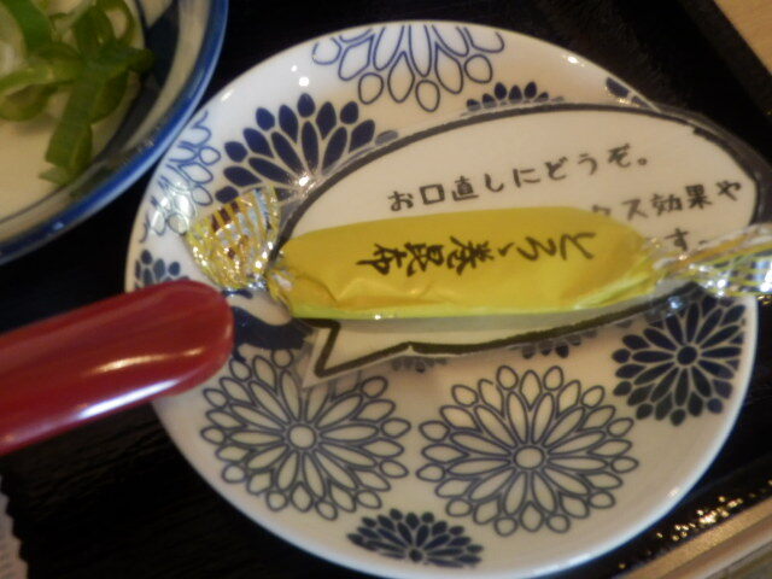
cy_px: 290
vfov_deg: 32.9
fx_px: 981
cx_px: 386
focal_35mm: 44
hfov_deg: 42.9
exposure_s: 1/40
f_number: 4.2
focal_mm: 7.9
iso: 640
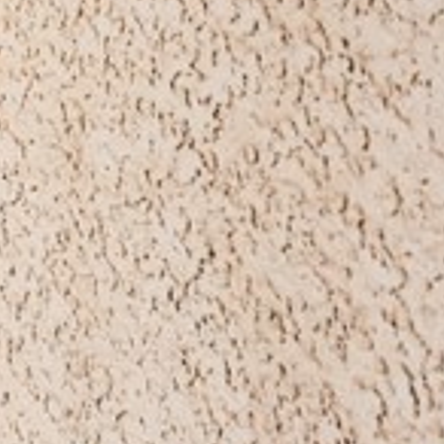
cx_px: -751
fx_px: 2104
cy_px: -359
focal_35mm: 145
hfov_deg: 10.0
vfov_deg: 11.2
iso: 400
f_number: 8
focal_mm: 23
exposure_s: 1/2000
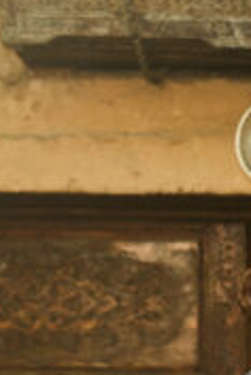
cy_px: 674
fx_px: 2667
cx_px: 289
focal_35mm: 256
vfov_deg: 7.8
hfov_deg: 5.4
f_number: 2.8
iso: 640
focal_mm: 70
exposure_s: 1/160
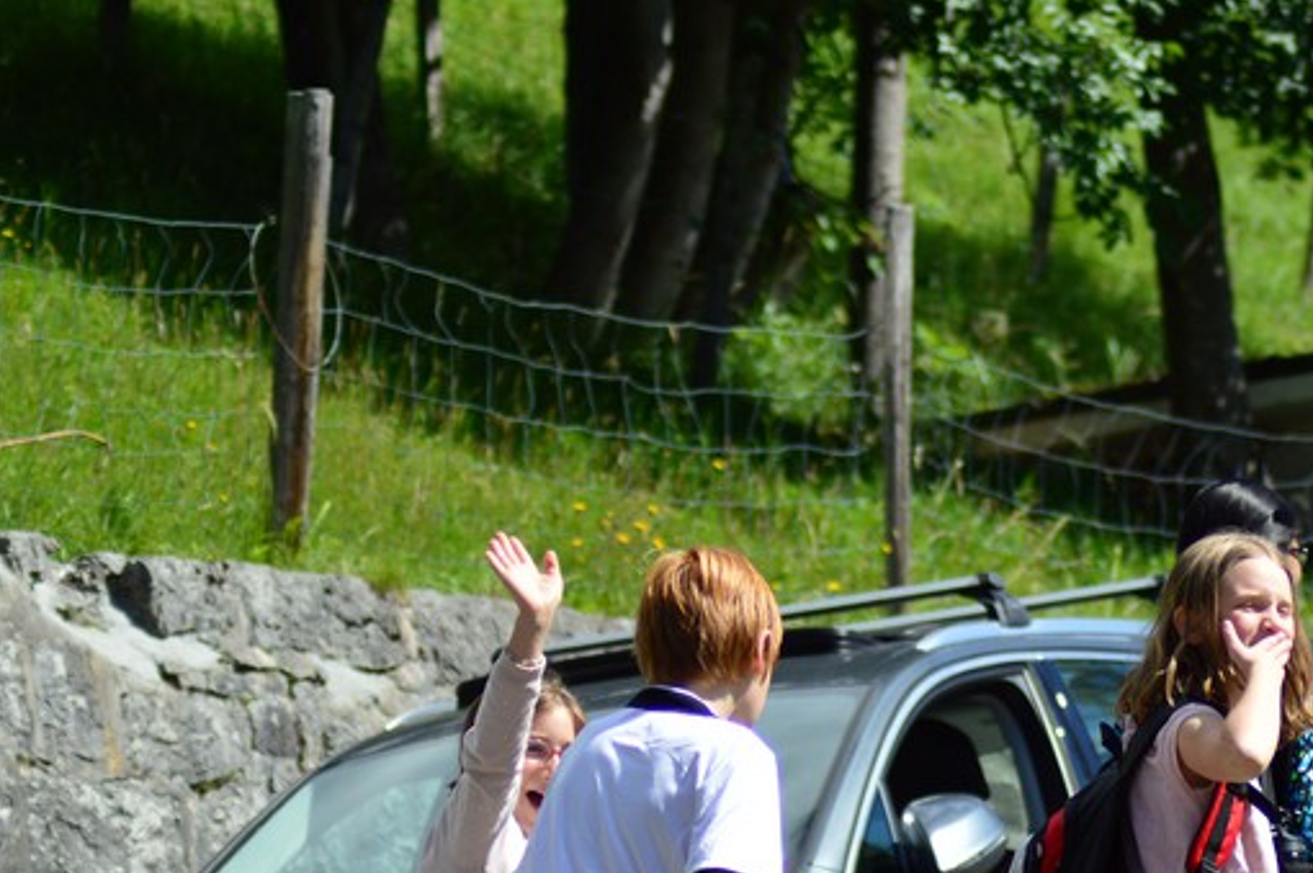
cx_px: 1143
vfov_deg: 4.3
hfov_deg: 6.5
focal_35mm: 316
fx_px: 11514
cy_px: 789
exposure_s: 1/800
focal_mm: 105
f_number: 4
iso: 100
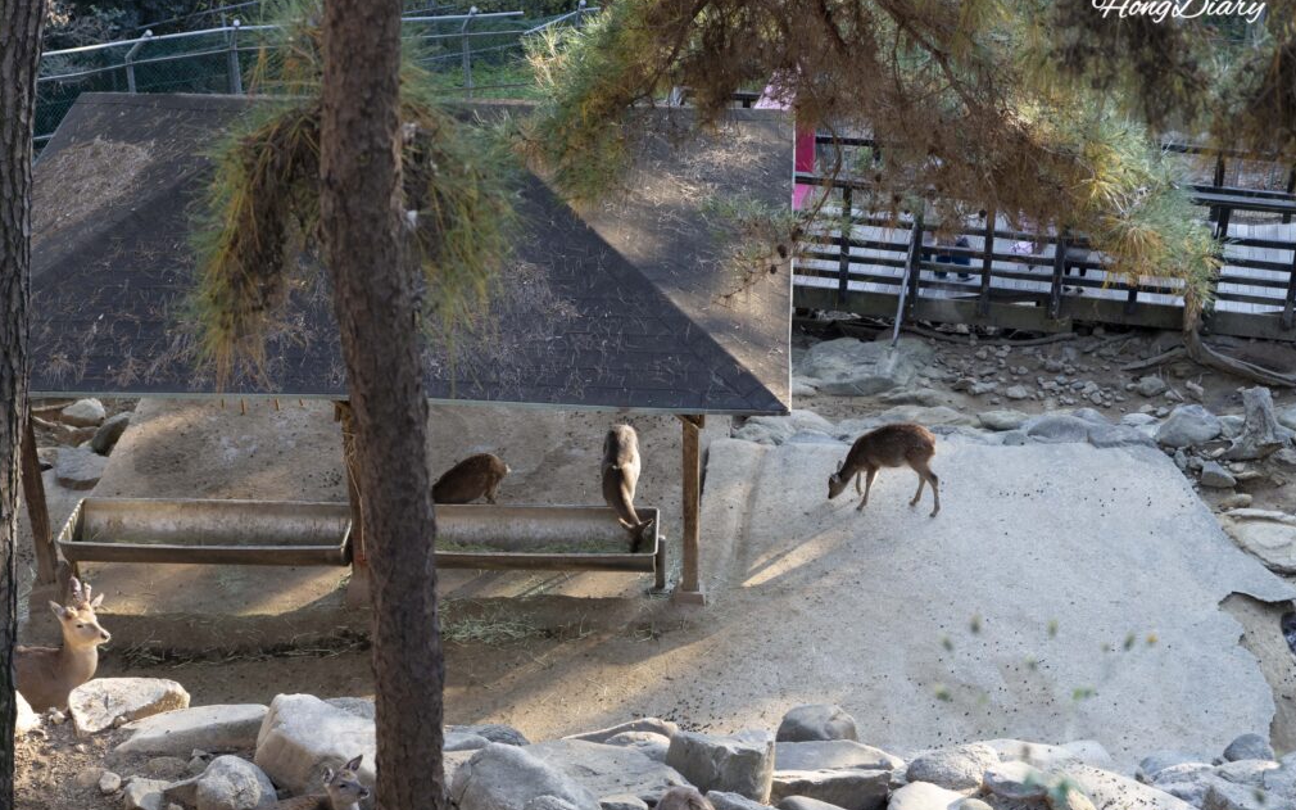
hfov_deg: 33.0
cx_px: 648
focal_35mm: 62
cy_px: 402
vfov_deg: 21.0
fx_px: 2190
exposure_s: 1/160
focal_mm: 60
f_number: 5.6
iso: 800
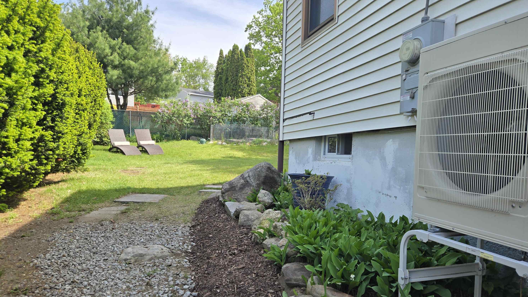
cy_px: 185
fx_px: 364
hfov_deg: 71.9
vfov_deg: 44.0
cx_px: 267
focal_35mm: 26
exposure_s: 1/841
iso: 25
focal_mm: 5.4
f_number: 1.8
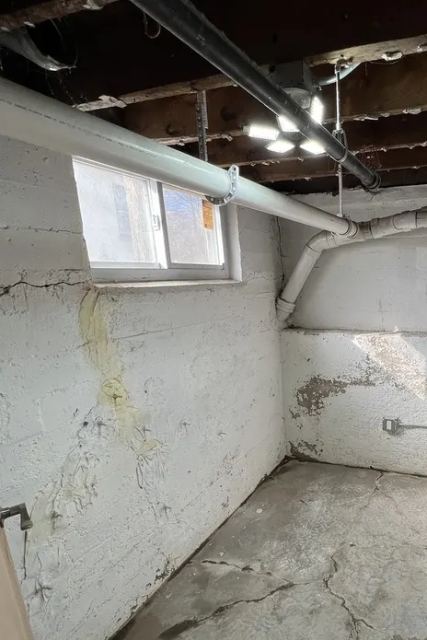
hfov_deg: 55.3
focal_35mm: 21
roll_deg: +1.9
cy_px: 373
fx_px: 373
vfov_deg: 80.5
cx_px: 342
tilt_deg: -13.2
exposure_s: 1/120
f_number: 1.8
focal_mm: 1.57
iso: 32
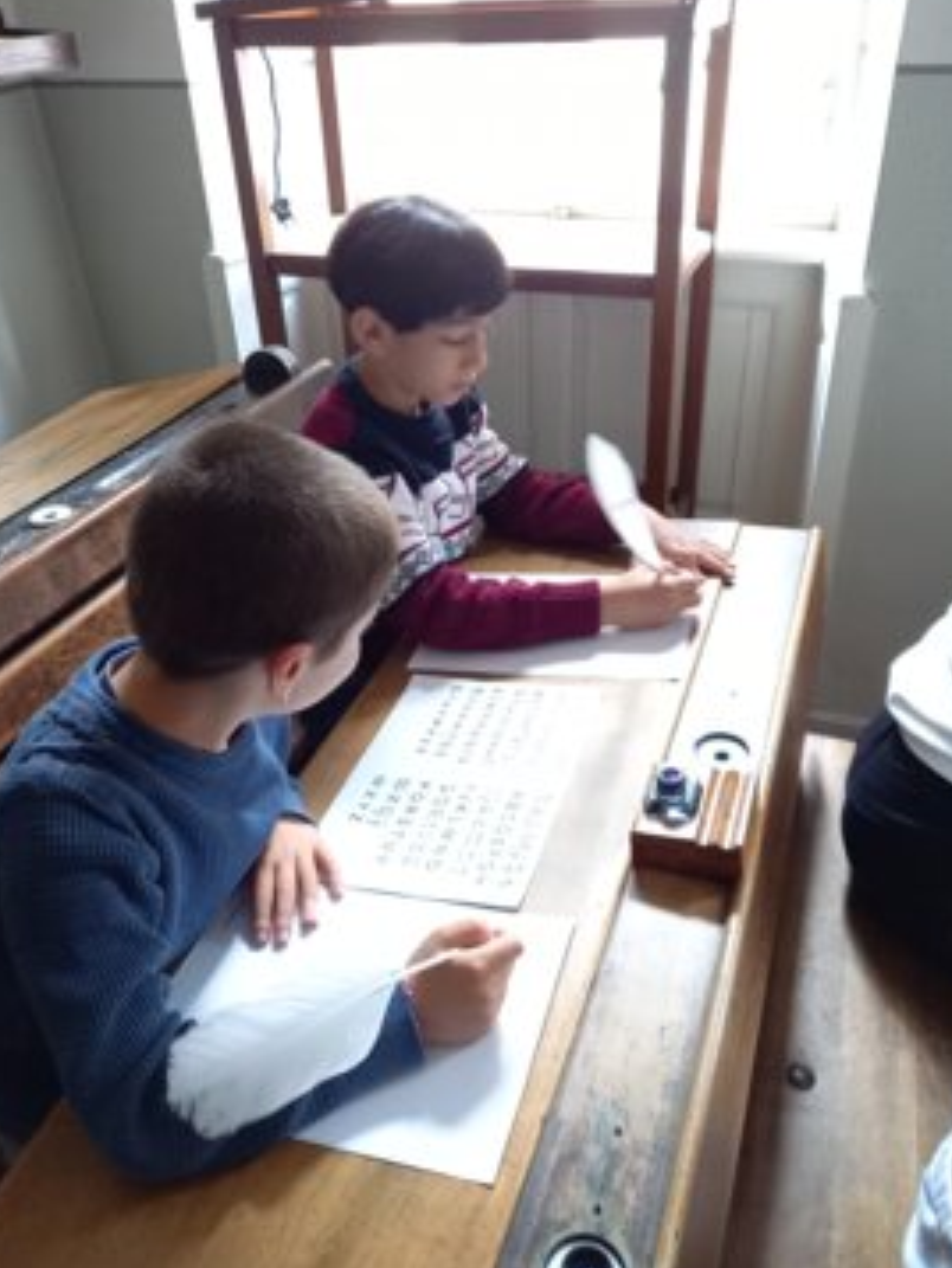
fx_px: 1026
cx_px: 451
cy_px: 600
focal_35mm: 28
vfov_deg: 63.4
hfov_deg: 49.8
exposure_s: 1/25
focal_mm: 4.65
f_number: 1.8
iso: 400
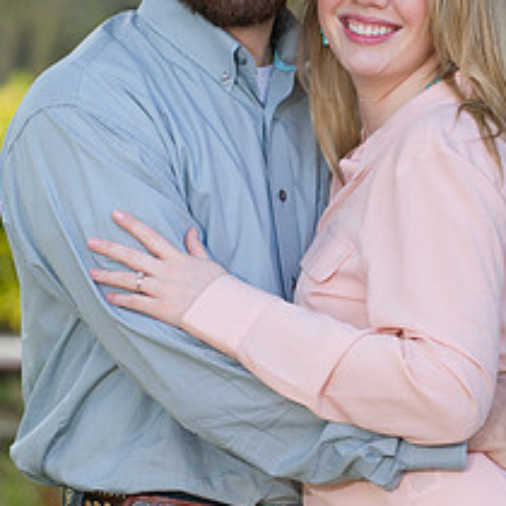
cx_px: 402
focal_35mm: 293
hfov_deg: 6.0
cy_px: 111
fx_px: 4846
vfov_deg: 6.0
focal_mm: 125
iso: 250
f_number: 3.5
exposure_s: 1/250
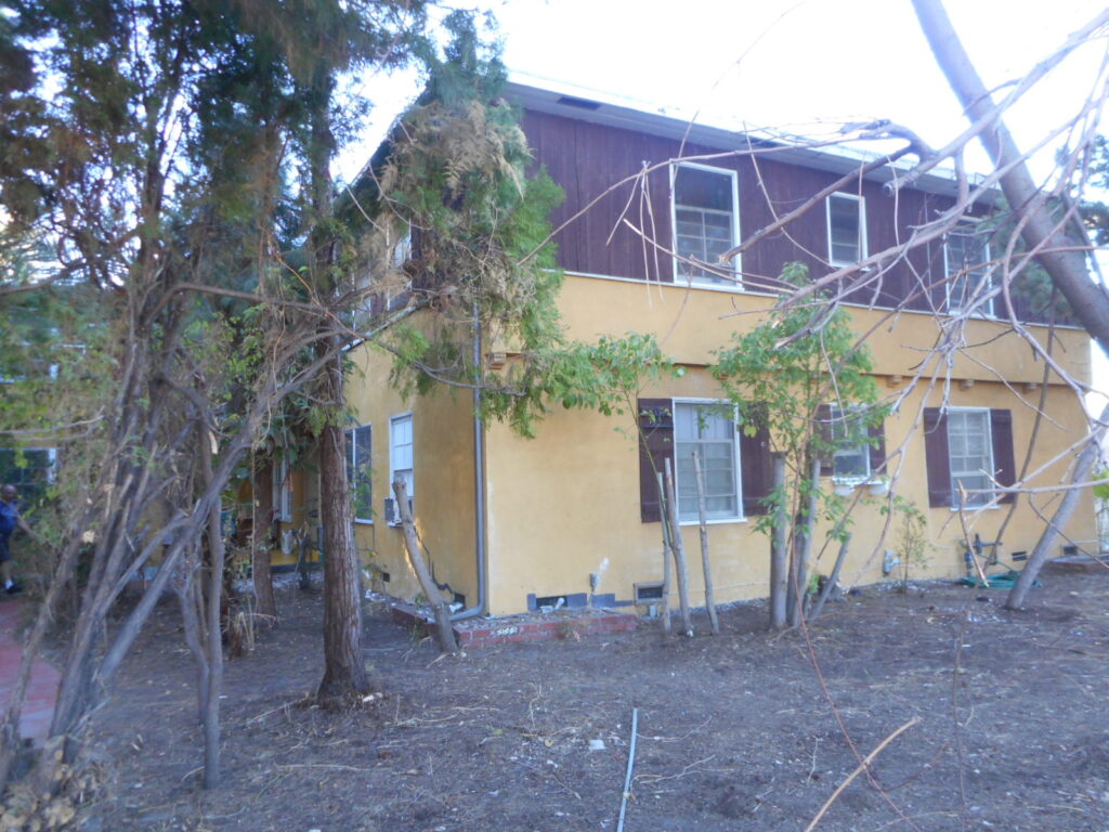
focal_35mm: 25
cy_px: 416
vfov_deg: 54.9
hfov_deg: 69.4
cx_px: 554
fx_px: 801
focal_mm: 4.5
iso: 200
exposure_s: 1/30
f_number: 3.7
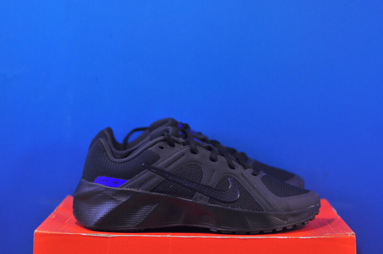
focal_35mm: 75
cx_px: 192
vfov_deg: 18.1
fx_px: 797
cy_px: 127
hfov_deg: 27.0
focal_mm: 50
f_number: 2.5
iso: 250
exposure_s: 1/320
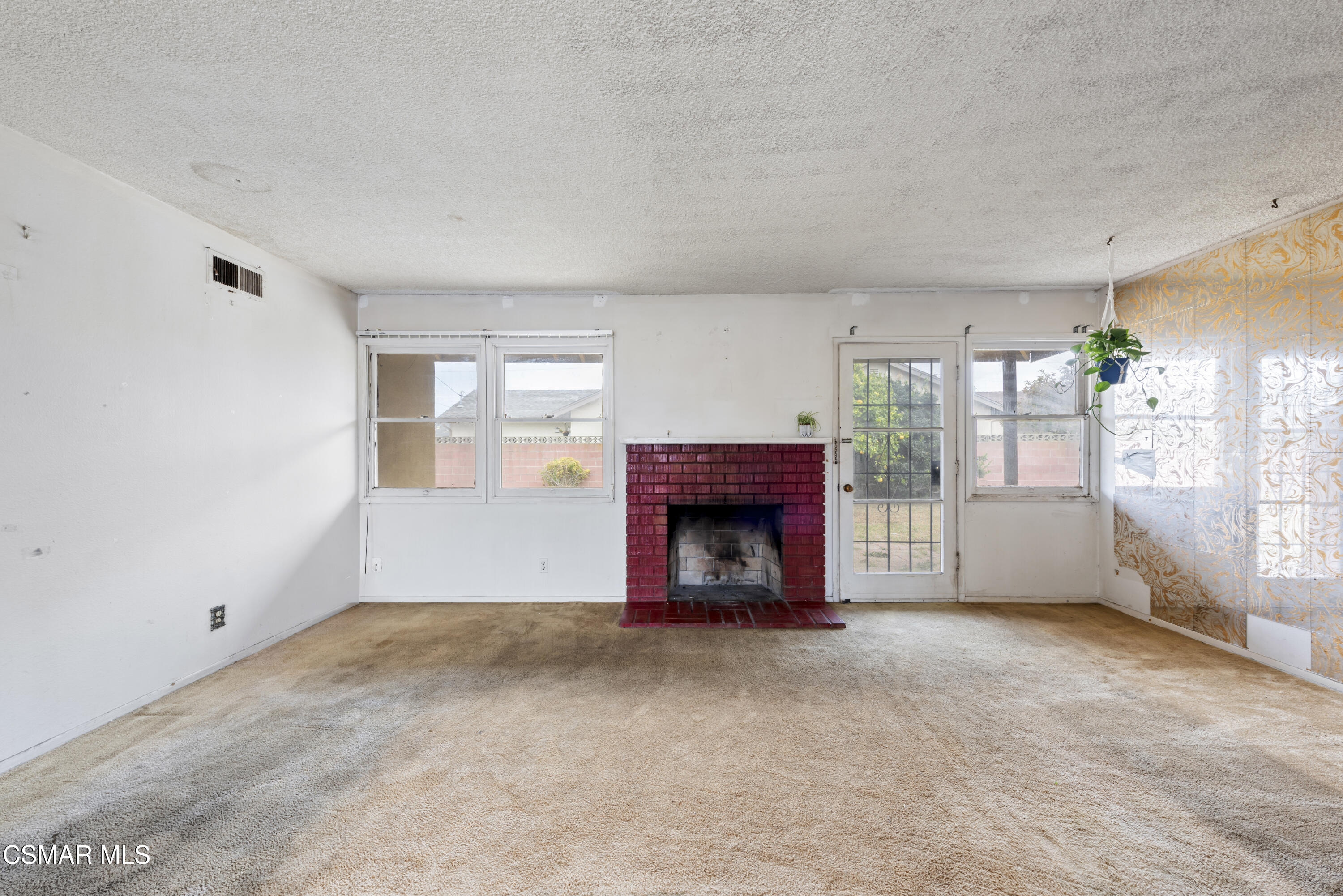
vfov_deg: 81.2
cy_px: 448
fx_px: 522
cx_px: 672
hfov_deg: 104.2
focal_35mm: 14
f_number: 9.5
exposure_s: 1/3
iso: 100
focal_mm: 14
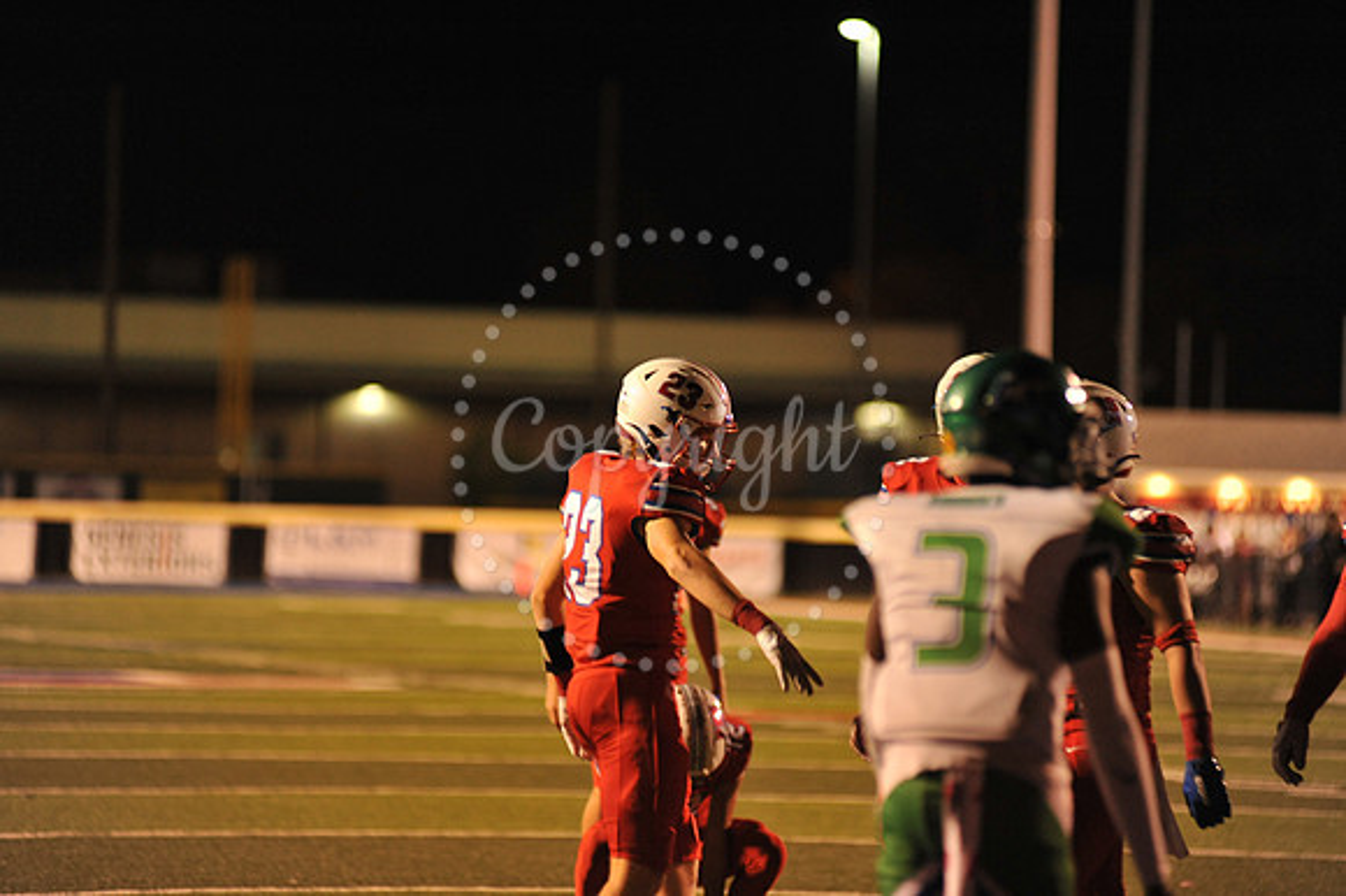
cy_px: 448
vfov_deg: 6.9
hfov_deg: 10.3
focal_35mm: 200
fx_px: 7473
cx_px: 673
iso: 2000
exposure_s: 1/200
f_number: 2.8
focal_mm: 200
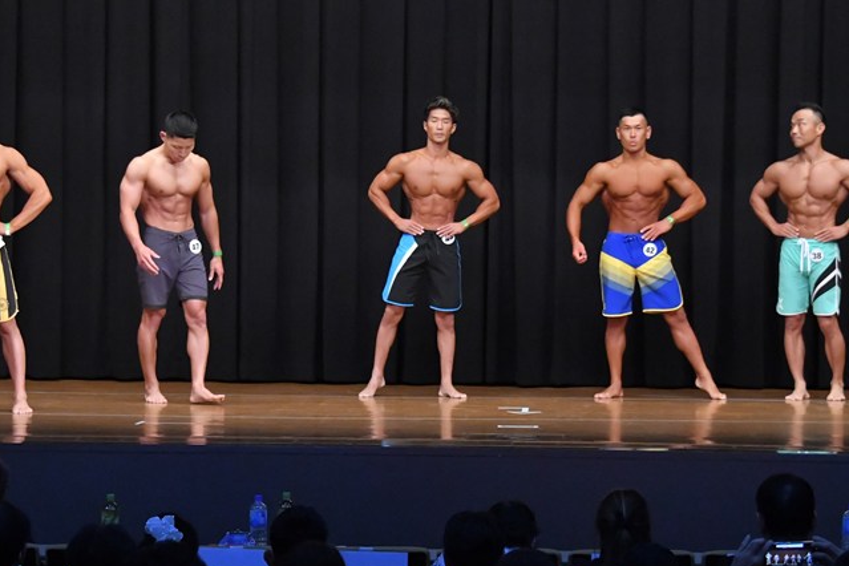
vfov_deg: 8.9
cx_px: 343
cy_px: 290
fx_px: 3632
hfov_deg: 13.3
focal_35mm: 154
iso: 8000
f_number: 5.6
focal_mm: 85
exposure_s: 1/400
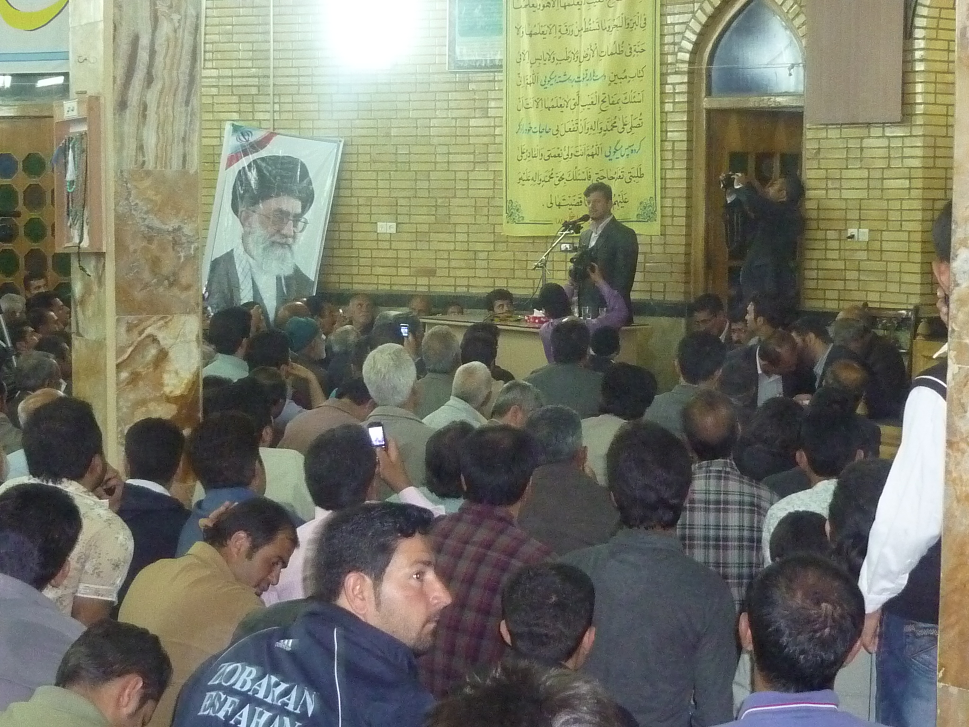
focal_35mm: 71
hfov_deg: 27.4
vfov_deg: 20.7
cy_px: 364
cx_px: 484
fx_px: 1987
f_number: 3.1
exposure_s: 1/30
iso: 640
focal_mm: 7.4
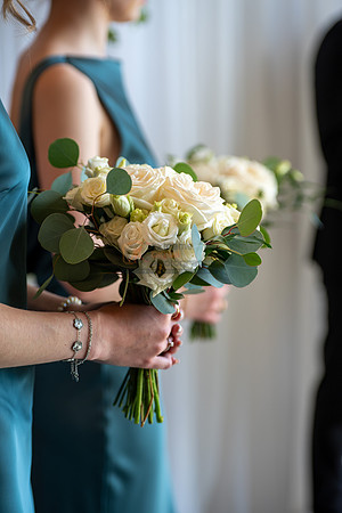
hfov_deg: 15.2
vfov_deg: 22.6
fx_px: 1282
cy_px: 256
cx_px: 171
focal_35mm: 90
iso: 125
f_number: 3.2
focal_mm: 90
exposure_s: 1/160
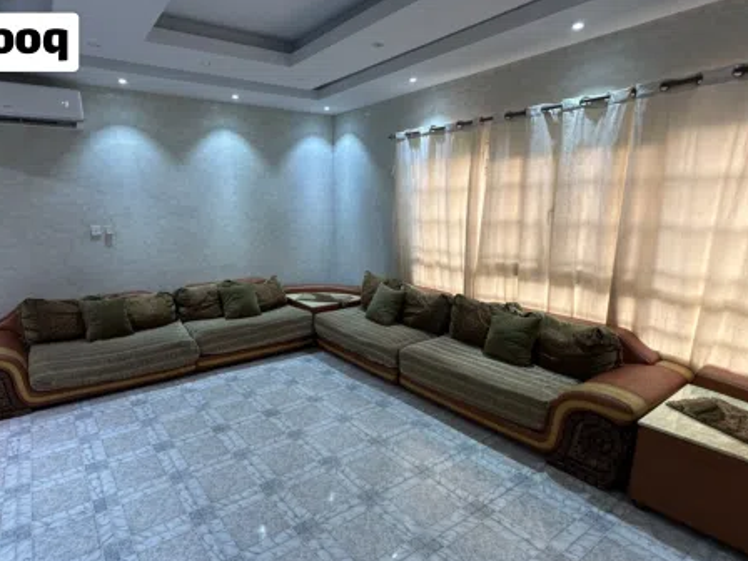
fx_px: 432
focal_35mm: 20
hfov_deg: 81.4
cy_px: 312
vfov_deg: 65.8
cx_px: 331
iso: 160
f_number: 2.2
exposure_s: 1/50
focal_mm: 2.22
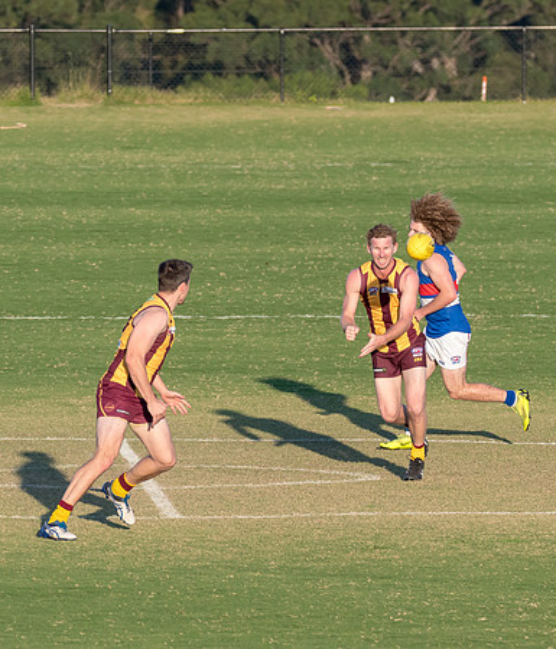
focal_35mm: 652
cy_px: 257
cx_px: 473
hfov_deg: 2.5
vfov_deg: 2.9
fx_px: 12883
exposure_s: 1/1000
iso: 800
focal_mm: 260
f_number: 7.1
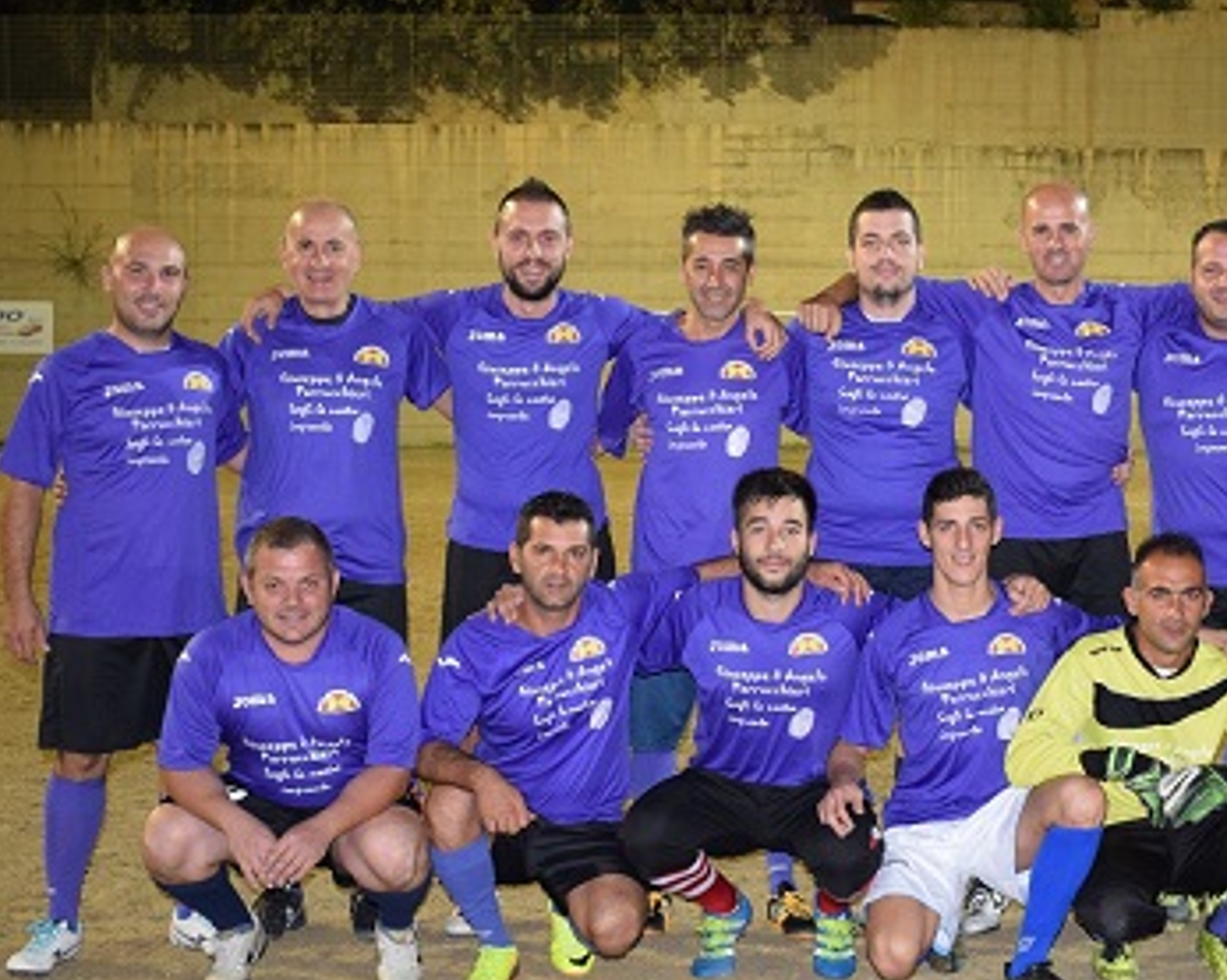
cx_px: 870
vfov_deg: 23.1
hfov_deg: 28.5
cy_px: 582
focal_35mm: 66
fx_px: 2388
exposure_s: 1/30
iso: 1600
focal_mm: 27
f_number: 4
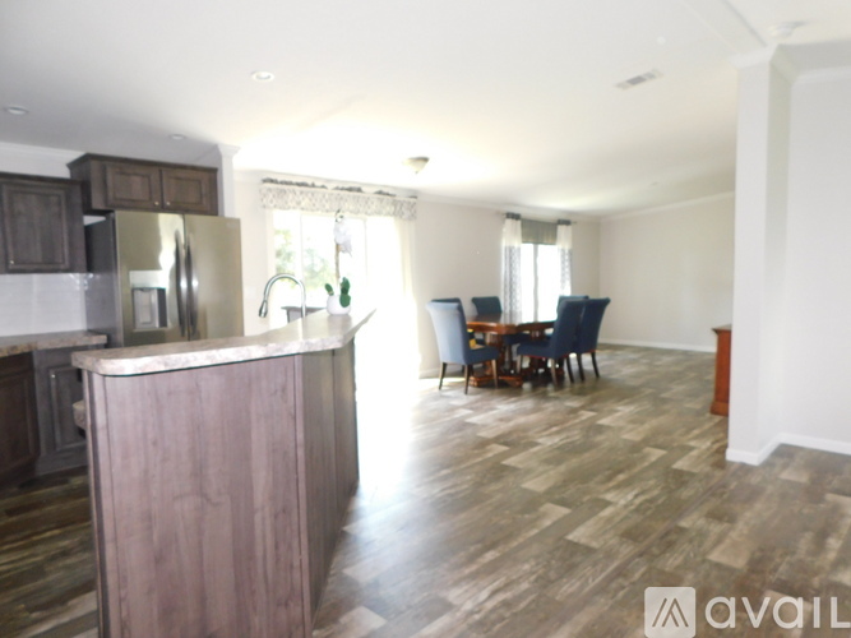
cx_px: 426
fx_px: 565
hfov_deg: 73.9
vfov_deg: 58.9
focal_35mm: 23
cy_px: 319
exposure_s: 1/30
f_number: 3
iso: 250
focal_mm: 4
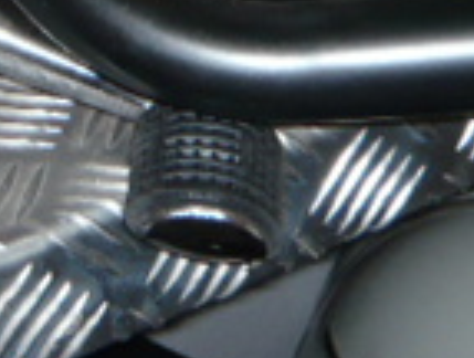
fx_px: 1716
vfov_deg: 10.6
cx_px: -30
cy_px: -418
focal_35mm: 125
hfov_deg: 15.4
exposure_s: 1/30
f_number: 2.8
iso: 100
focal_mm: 4.6
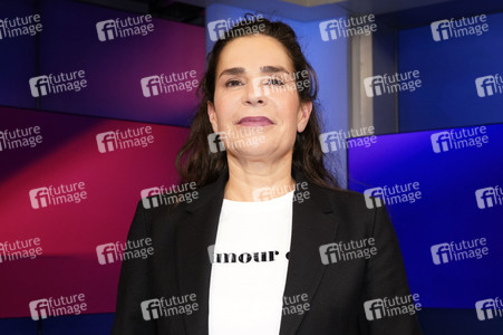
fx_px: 447
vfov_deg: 41.1
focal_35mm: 32
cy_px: 168
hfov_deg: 58.8
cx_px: 252
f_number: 5.6
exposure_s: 1/125
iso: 2000
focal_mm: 32
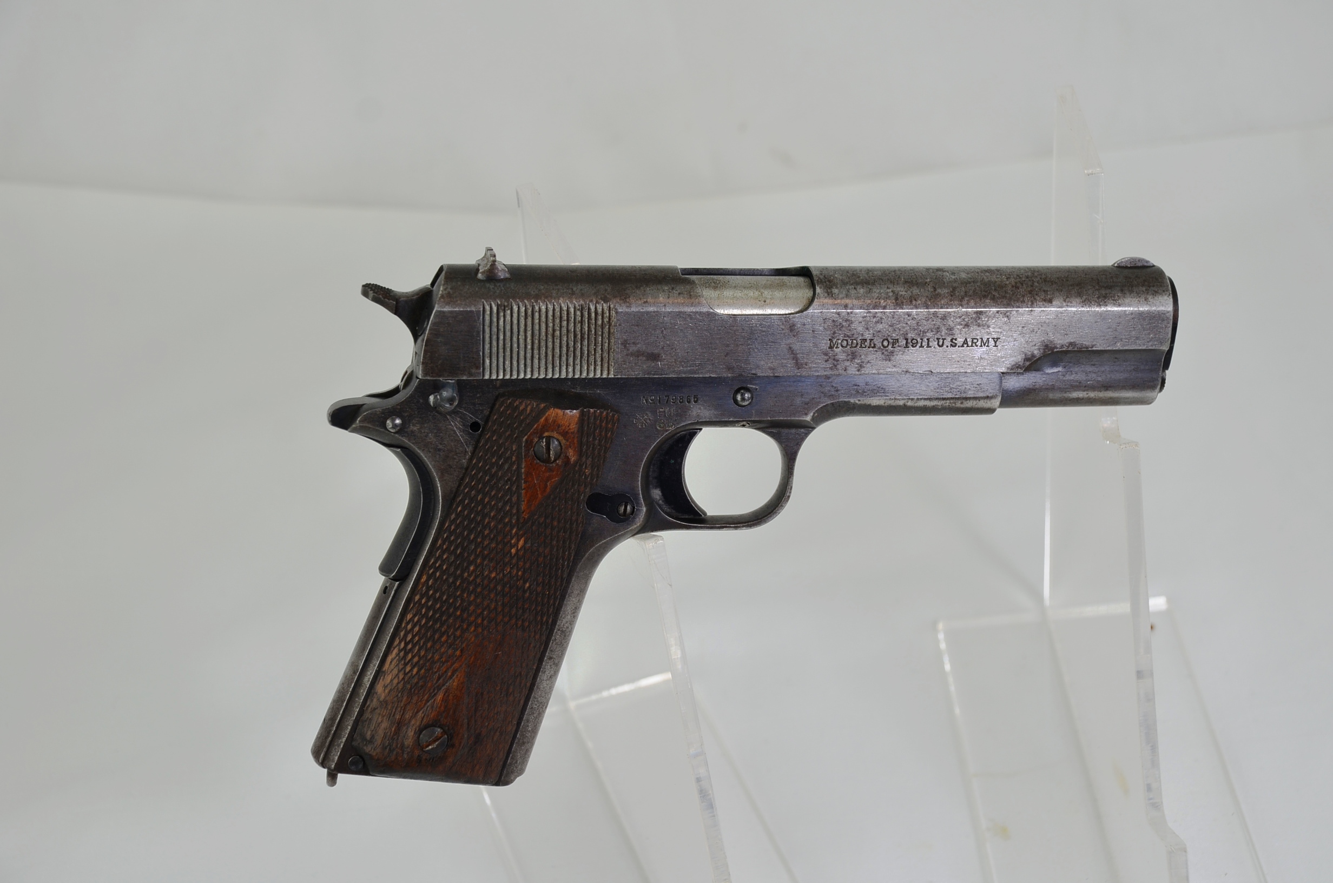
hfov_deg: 33.5
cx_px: 666
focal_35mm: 60
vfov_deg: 22.5
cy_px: 442
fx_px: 2217
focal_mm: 40
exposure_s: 1/125
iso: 200
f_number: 5.6
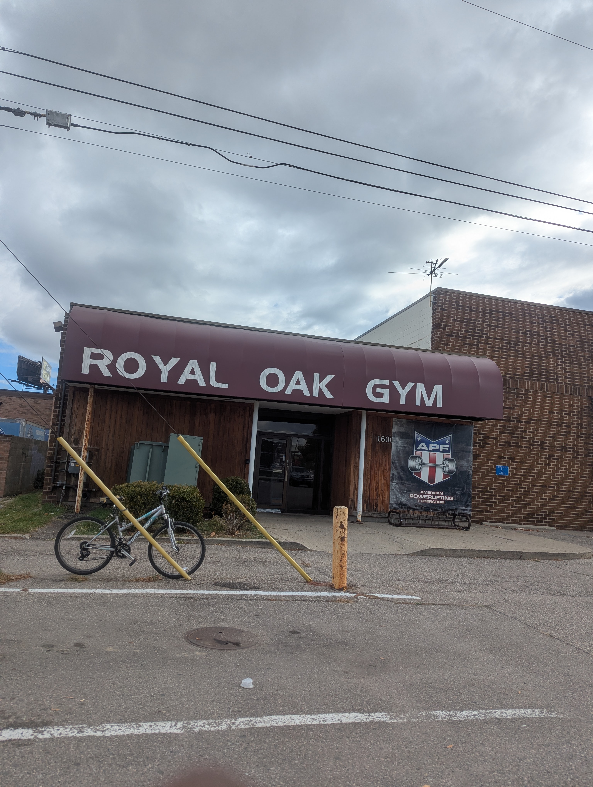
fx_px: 547
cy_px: 394
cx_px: 296
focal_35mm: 24
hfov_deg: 56.9
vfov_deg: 71.5
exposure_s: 1/1919
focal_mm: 6.81
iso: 32
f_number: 1.85
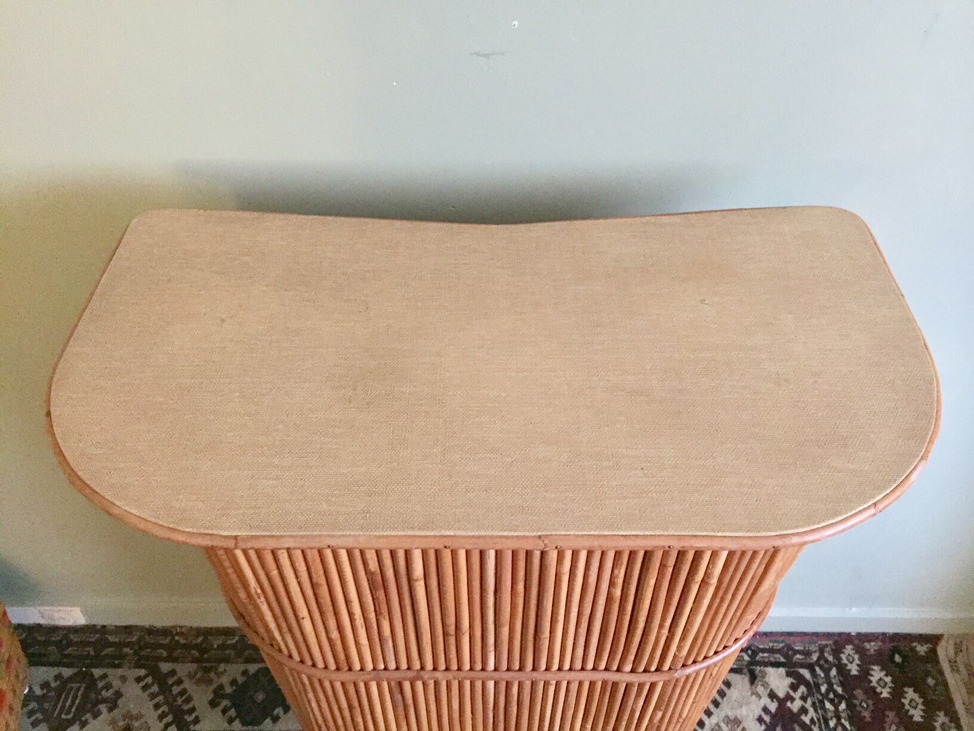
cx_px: 487
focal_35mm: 29
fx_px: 816
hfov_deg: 61.7
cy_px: 366
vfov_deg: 48.2
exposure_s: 1/17
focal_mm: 4.15
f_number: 2.2
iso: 640
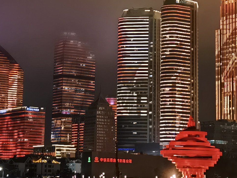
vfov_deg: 12.1
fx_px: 828
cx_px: 92
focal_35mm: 121
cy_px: 12
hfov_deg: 16.3
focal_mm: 6.67
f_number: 1.9
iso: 250
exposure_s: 1/50
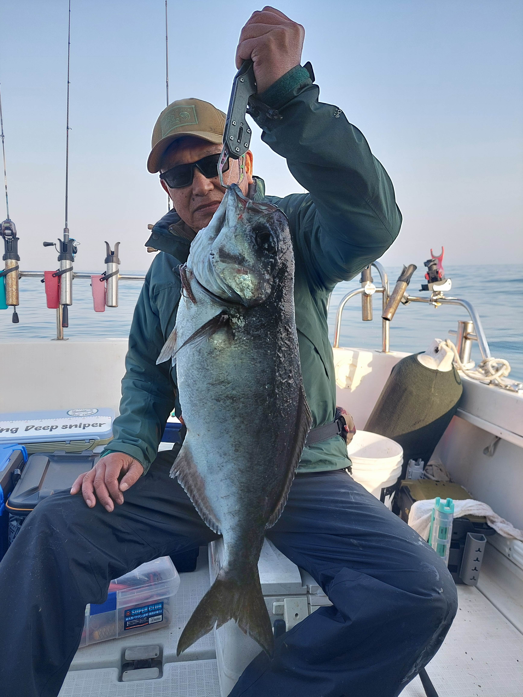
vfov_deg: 71.6
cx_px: 262
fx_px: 483
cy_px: 348
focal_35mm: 24
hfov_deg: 56.8
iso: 40
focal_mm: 5.23
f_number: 1.8
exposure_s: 1/205
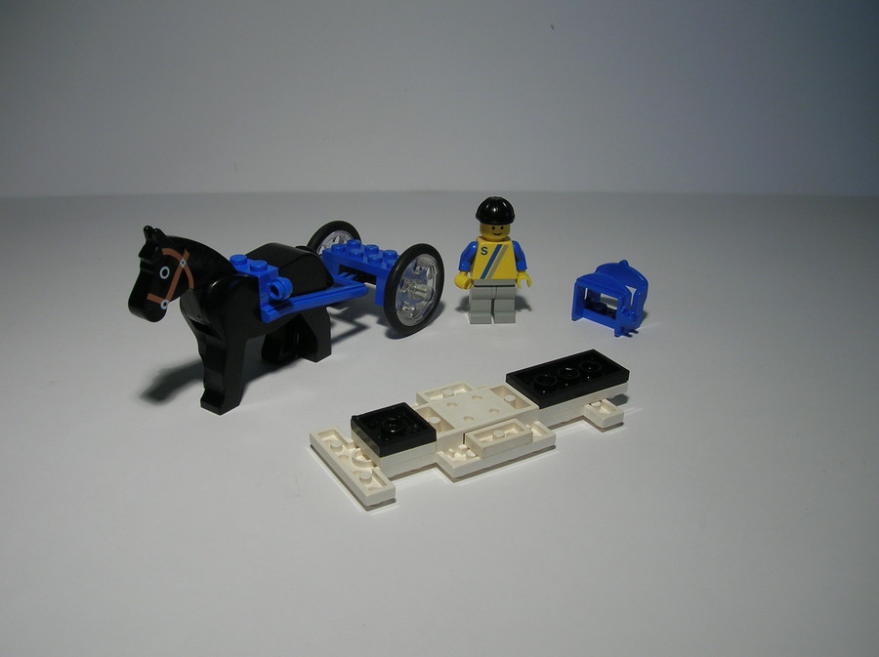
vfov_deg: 41.7
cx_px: 440
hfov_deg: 54.0
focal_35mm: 34
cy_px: 328
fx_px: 862
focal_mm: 5.7
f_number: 4.9
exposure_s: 1/23.2
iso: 50
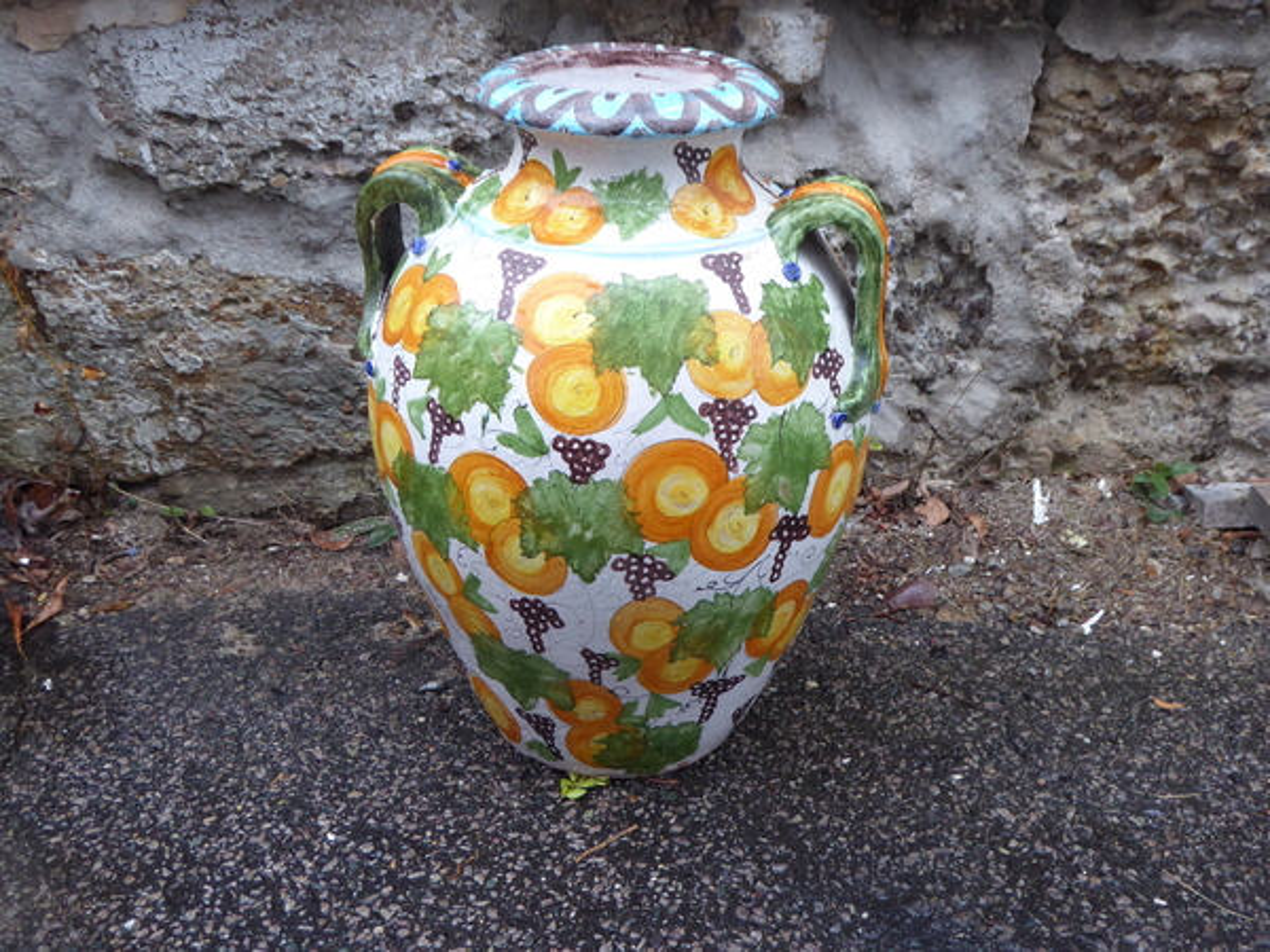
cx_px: 635
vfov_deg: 36.0
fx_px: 1468
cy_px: 476
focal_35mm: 40
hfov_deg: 46.8
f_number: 3.8
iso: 400
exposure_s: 1/40
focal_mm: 7.2
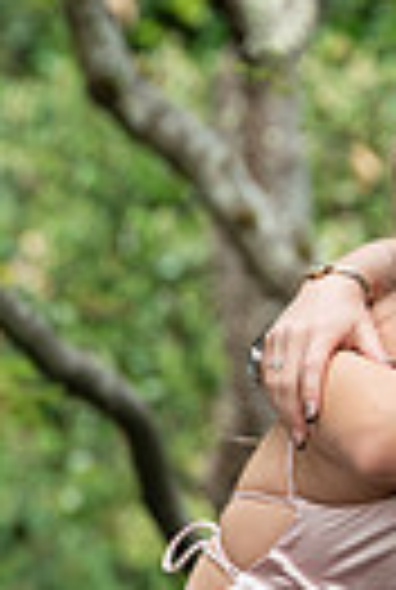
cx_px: 549
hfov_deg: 2.0
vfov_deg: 3.0
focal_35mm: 685
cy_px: 450
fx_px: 11242
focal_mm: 200
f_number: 6.3
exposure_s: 1/800
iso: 1250
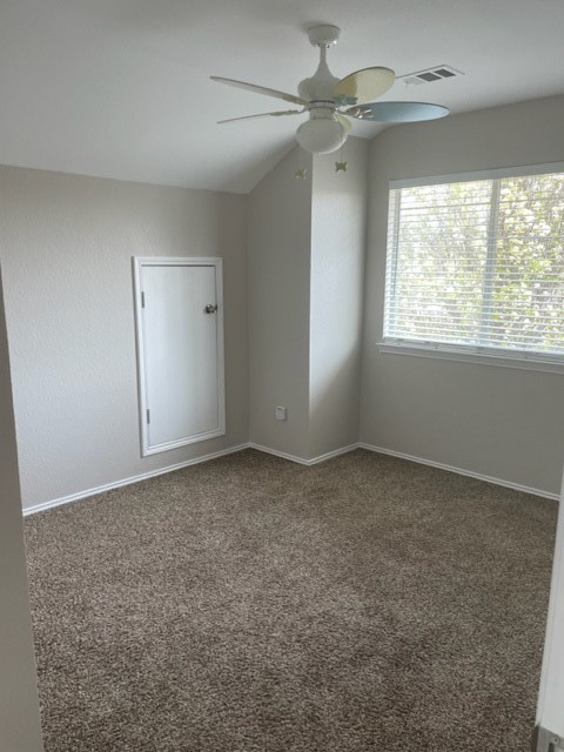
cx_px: 282
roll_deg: -0.5
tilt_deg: -11.0
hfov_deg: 53.1
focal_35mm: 26
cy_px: 376
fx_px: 565
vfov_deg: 67.3
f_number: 1.6
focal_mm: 4.2
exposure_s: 1/121
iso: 64
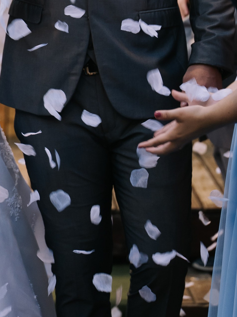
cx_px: -15
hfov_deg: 6.8
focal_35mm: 218
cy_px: 50
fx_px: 1991
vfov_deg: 9.1
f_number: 2.8
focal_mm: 67
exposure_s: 1/125
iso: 800
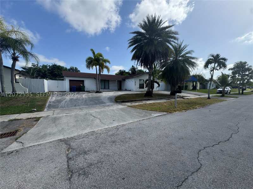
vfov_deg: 85.7
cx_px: 126
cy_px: 94
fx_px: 102
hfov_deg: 102.1
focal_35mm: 14
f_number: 2.2
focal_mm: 2.22
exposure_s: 1/1256
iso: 40
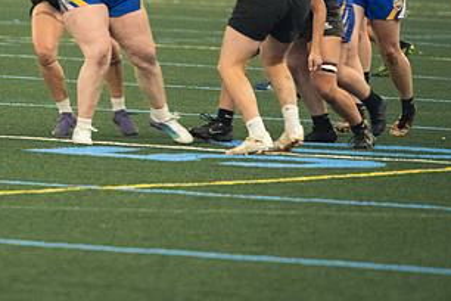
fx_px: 7115
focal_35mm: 568
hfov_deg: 3.6
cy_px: 21
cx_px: 47
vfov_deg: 2.4
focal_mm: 200
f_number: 2.8
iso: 9000
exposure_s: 1/500
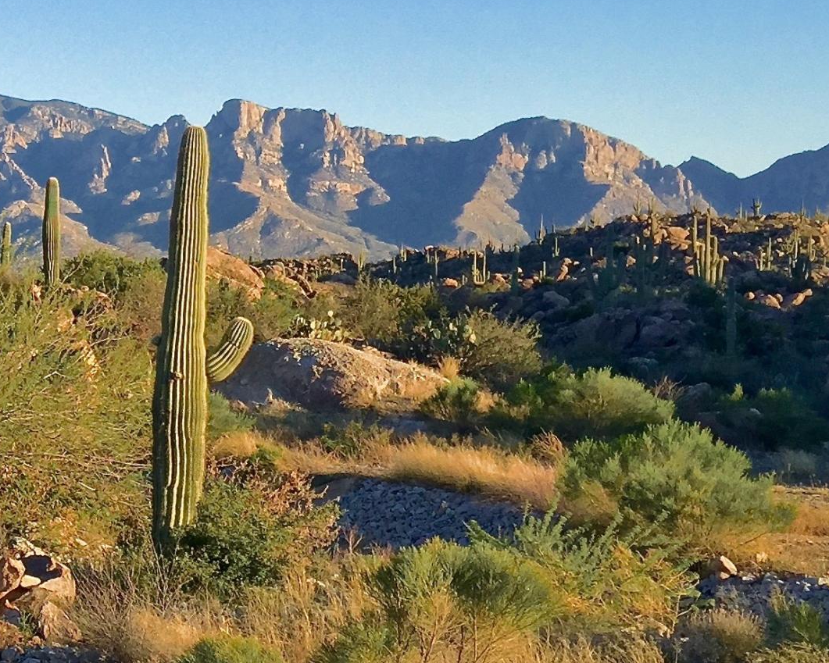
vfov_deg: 19.2
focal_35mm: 80
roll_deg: -0.2
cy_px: 367
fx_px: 1963
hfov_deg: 21.1
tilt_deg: -2.6
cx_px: -313
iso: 32
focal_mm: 4.15
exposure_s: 1/1014
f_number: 2.2
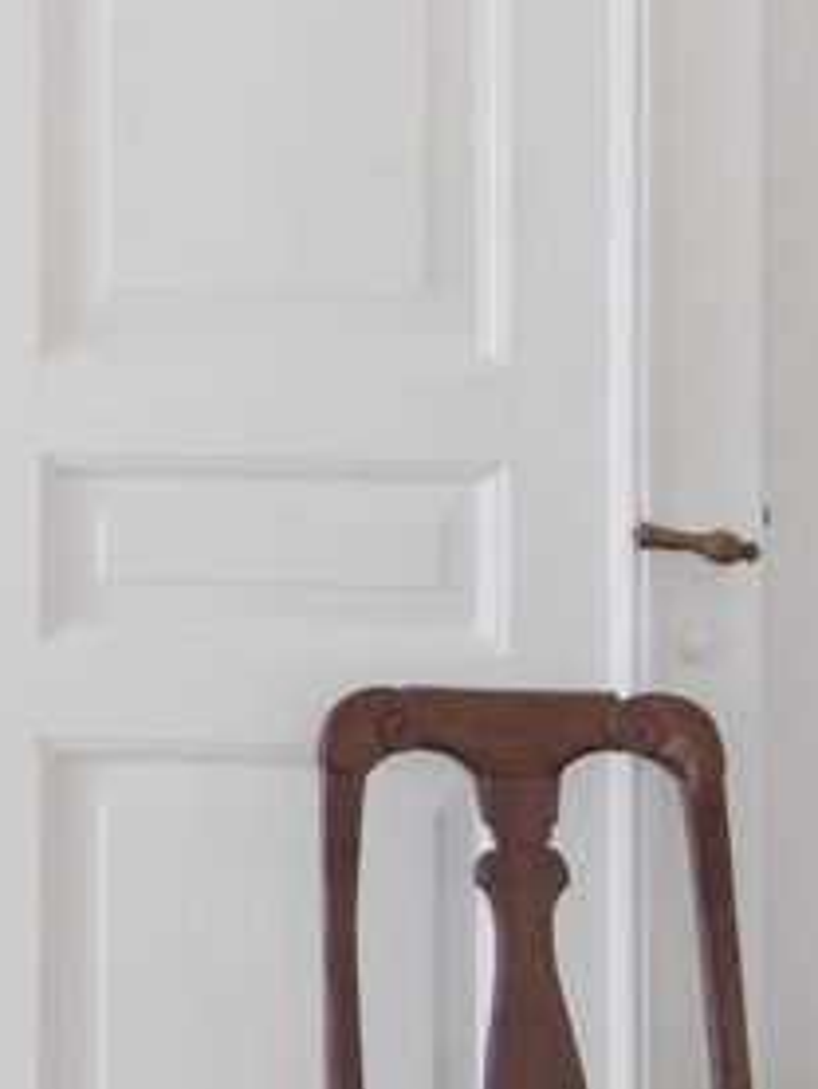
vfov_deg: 17.7
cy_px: 470
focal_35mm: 111
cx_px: -731
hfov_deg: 12.1
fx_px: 3495
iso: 200
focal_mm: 26.5
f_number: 4.5
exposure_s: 1/60
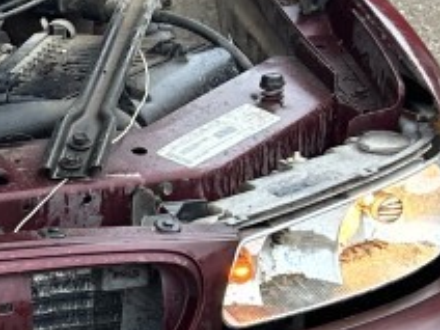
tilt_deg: -21.6
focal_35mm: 157
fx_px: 1996
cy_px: 386
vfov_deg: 9.3
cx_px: -309
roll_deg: +2.6
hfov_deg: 11.8
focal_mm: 5.7
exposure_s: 1/121
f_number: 1.5
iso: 40
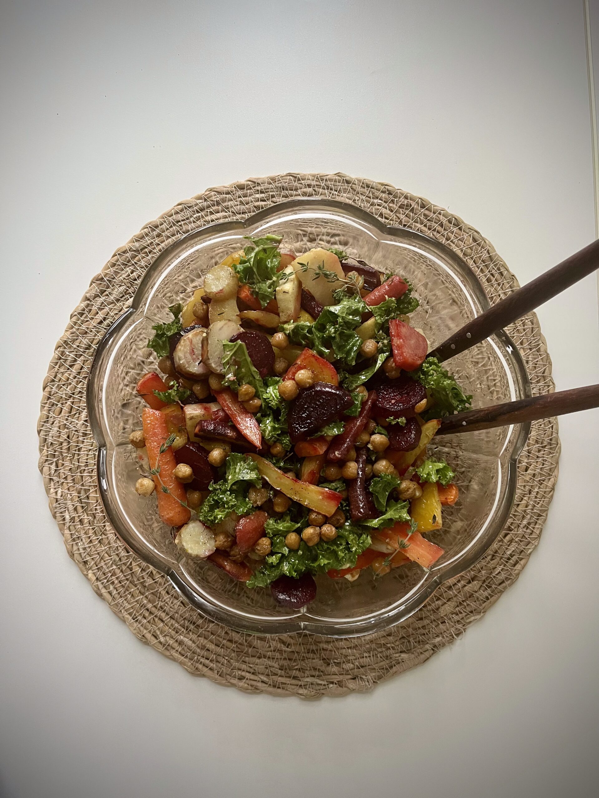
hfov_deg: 53.1
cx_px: 300
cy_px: 399
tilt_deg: -87.6
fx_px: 600
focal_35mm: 26
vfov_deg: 67.3
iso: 250
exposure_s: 1/50
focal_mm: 5.1
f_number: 1.6
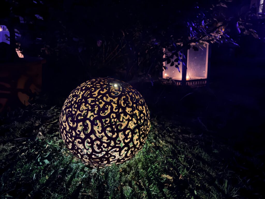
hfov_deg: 71.6
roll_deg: +0.0
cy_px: 100
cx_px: 132
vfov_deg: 56.8
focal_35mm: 24
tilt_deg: -12.5
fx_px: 184
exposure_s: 1/18
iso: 12500
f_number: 1.78
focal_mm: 6.76
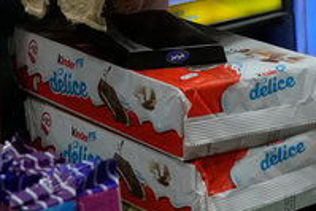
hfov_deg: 11.1
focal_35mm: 185
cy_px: -155
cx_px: 216
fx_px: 1625
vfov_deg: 7.3
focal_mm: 24
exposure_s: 1/400
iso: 1000
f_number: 5
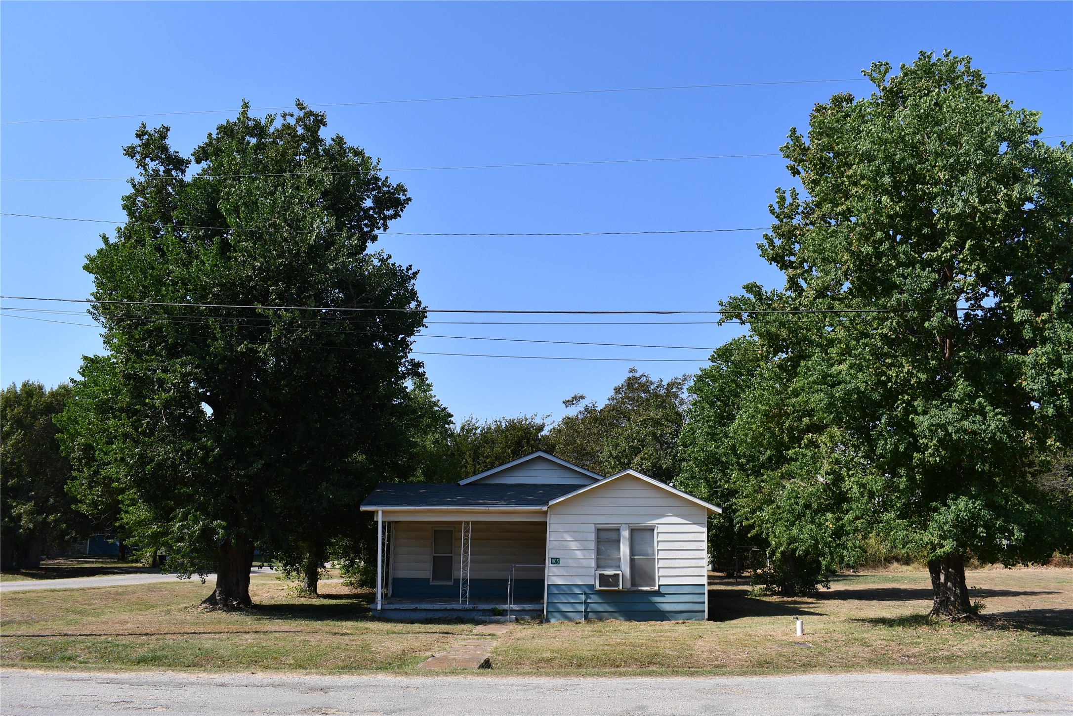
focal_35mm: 30
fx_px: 894
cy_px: 358
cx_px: 536
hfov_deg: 61.9
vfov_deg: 43.6
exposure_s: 1/320
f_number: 9
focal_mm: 20
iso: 100
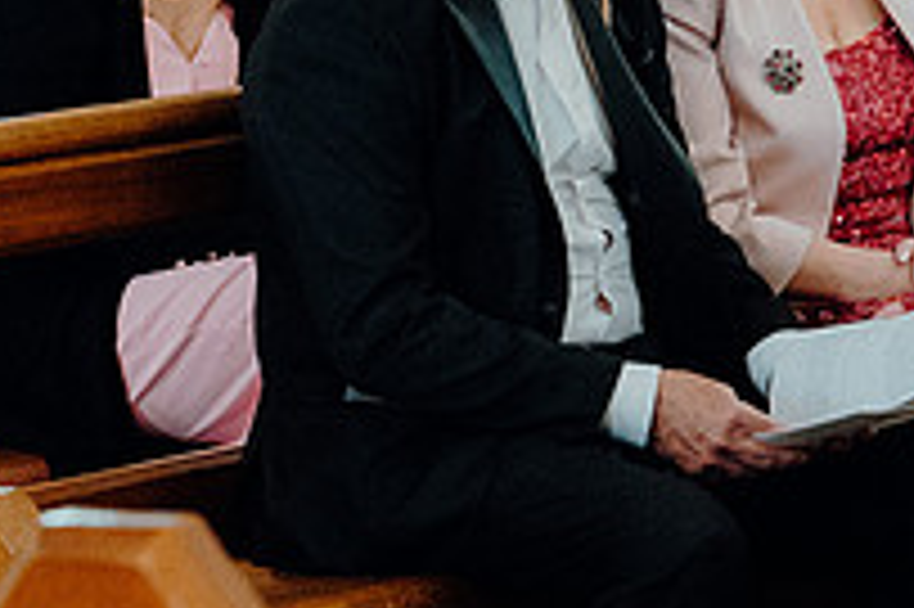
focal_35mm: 300
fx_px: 7610
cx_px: 630
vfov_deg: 4.6
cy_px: 254
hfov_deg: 6.9
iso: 5000
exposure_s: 1/160
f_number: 3.5
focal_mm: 70
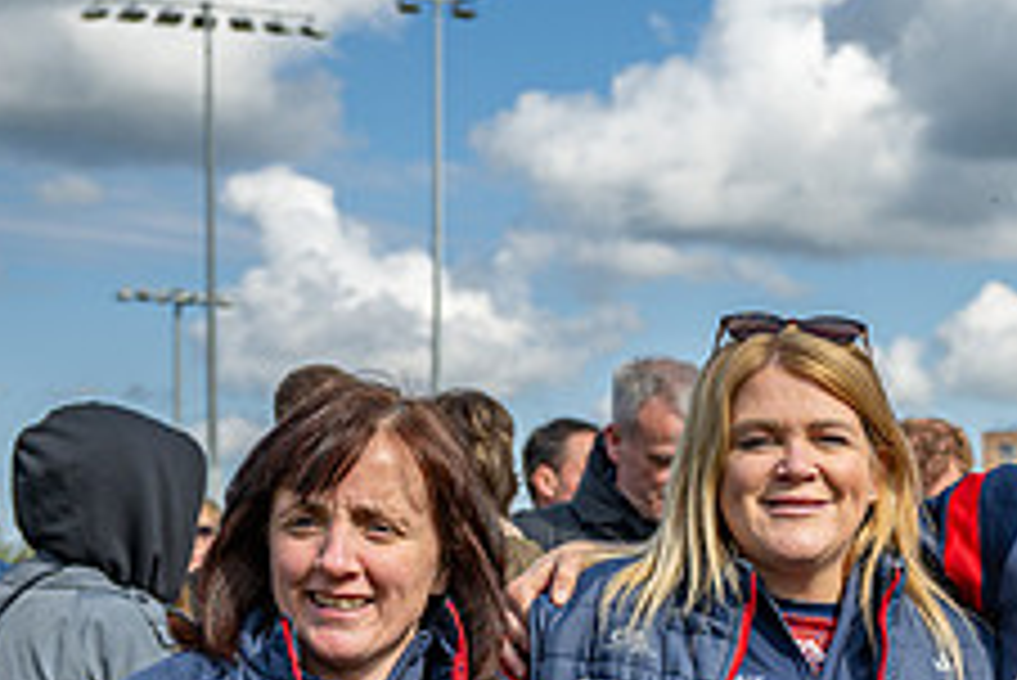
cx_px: 1177
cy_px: 649
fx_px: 2968
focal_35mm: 105
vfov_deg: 12.9
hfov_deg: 18.5
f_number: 4
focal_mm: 34.5
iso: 100
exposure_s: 1/1000
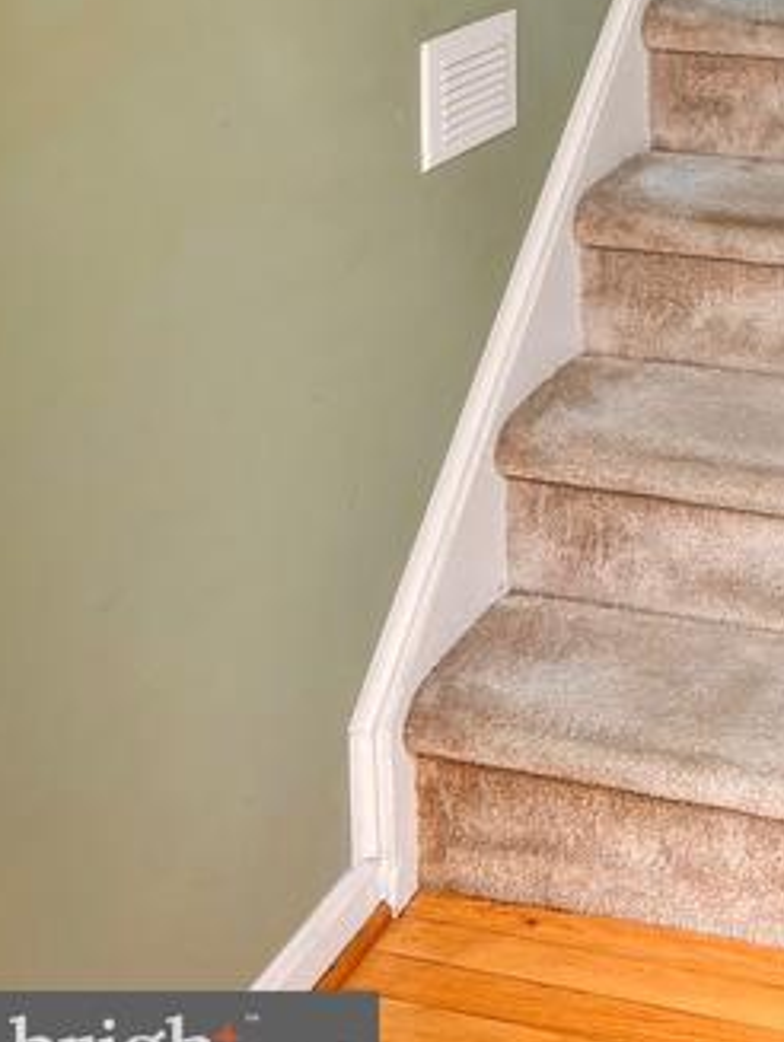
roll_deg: -0.6
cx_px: 899
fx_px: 1838
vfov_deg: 28.7
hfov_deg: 22.5
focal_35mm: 61
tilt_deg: -7.5
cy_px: -102
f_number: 1.5
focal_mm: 5.7
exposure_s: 1/121
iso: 32
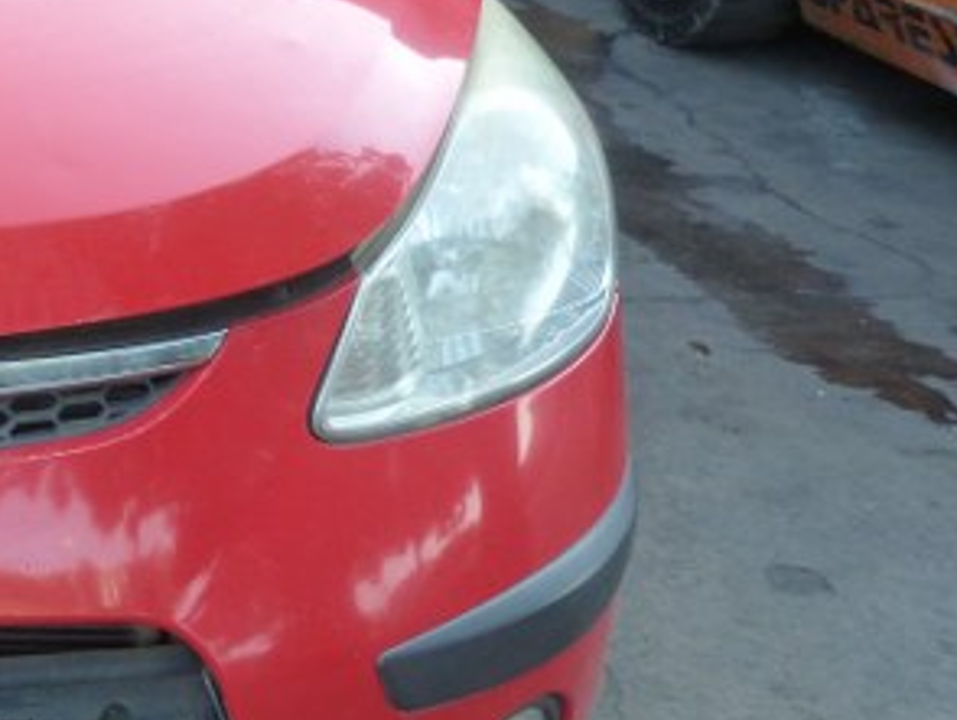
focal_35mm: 68
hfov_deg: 24.7
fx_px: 1881
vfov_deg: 21.5
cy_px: 202
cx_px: -293
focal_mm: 4.5
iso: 160
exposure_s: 1/60
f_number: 2.8
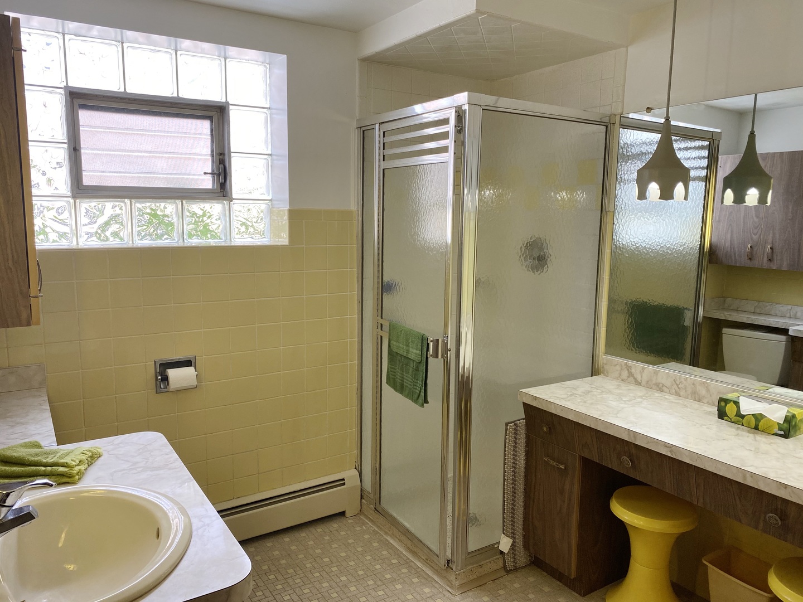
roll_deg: -0.5
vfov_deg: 53.1
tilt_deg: -9.7
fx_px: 603
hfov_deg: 67.3
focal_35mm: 26
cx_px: 402
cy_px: 301
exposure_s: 1/120
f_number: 1.8
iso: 125
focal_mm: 4.25
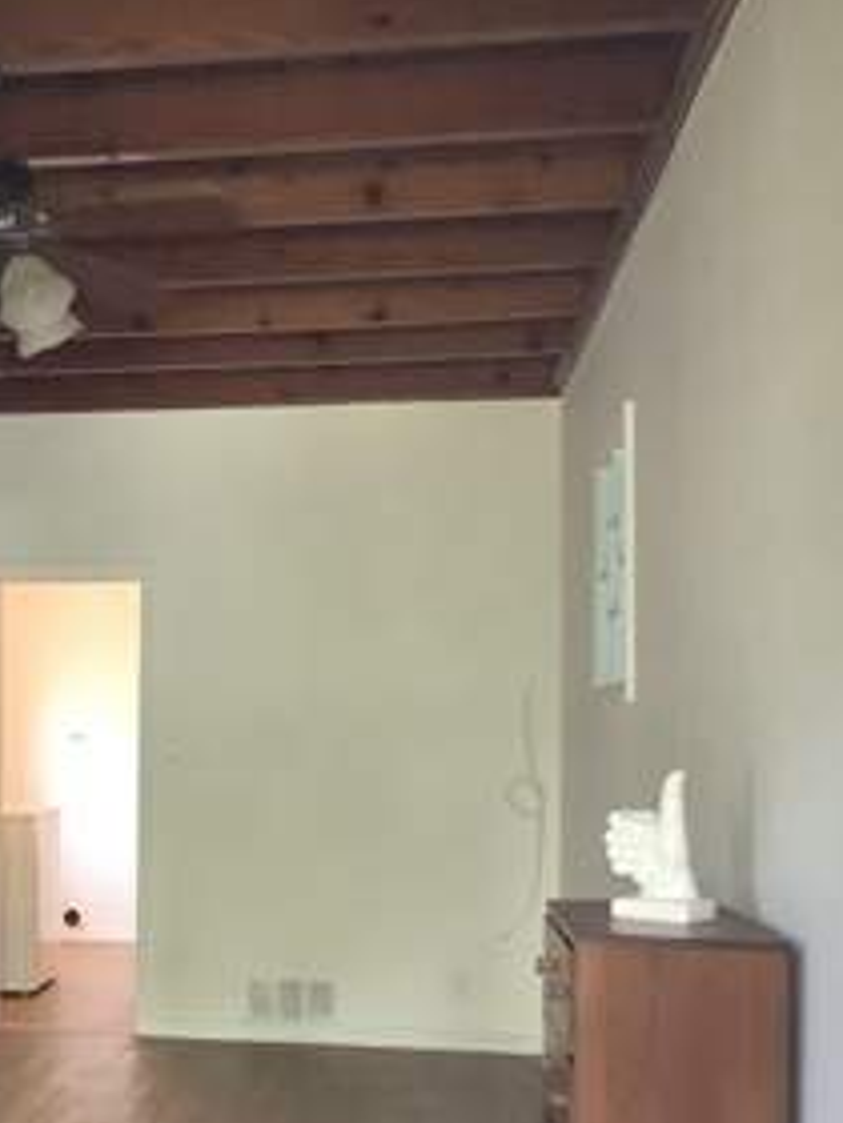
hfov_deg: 26.9
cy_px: 688
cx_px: 157
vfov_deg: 36.0
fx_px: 1721
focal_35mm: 53
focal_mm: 3.3
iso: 160
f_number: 2.4
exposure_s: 1/60
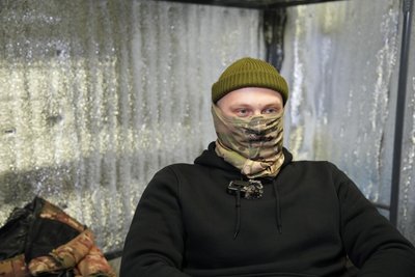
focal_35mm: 42
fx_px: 484
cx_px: 208
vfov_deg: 31.9
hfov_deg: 46.4
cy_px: 138
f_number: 2.8
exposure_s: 1/160
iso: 2500
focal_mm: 42
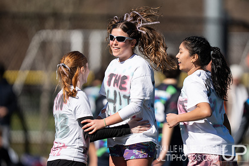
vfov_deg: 2.4
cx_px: 162
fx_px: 3947
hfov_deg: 3.6
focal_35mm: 570
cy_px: 91
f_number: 2.8
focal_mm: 400
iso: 100
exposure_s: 1/2000
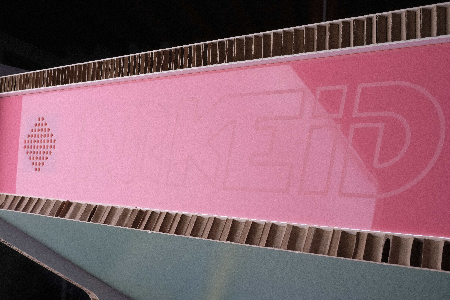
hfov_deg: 54.4
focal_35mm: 35
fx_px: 437
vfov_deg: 37.9
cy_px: 150
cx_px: 225
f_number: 16
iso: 400
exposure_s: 1/125
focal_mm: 23
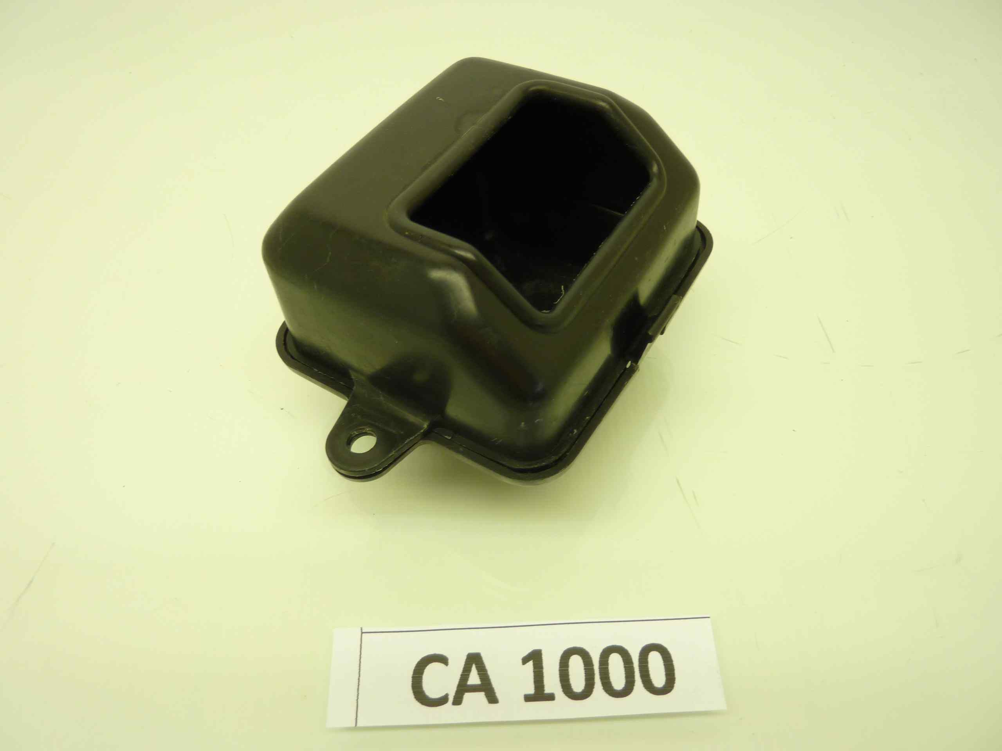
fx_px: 724
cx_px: 501
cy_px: 376
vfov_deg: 54.9
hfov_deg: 69.4
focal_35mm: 25
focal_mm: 4.1
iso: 80
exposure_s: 1/20
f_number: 3.3
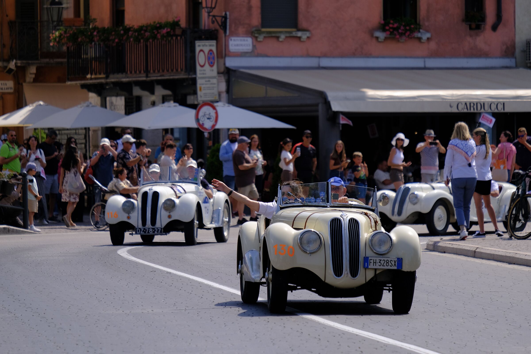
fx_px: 3820
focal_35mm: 259
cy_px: 177
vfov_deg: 5.3
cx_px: 266
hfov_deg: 8.0
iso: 160
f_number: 4.7
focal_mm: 172.4
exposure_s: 1/1100
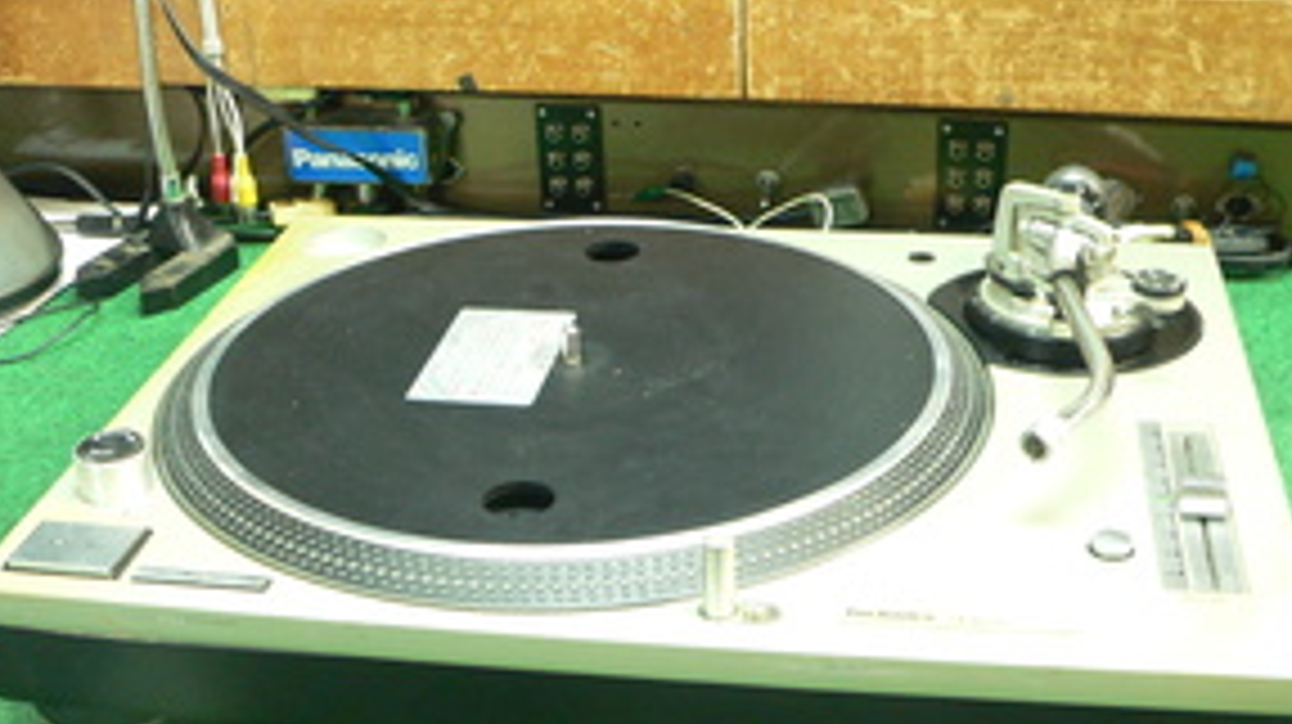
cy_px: 358
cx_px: 680
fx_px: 1780
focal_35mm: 52
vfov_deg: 23.0
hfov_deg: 39.9
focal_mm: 6
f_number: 2.8
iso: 200
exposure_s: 1/4
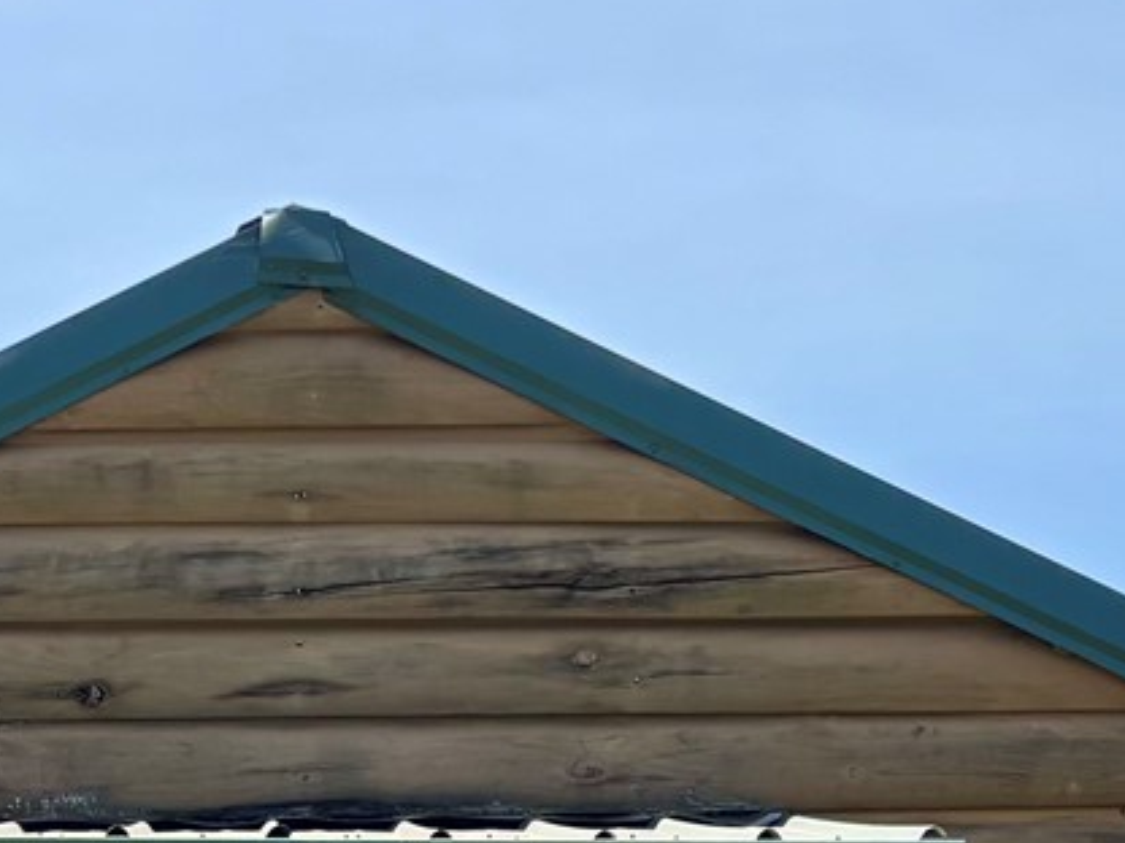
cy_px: 1432
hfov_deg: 16.3
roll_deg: +0.3
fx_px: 3900
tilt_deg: +0.6
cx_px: 197
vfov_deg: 11.6
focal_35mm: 120
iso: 50
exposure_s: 1/2105
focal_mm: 5.96
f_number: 1.6
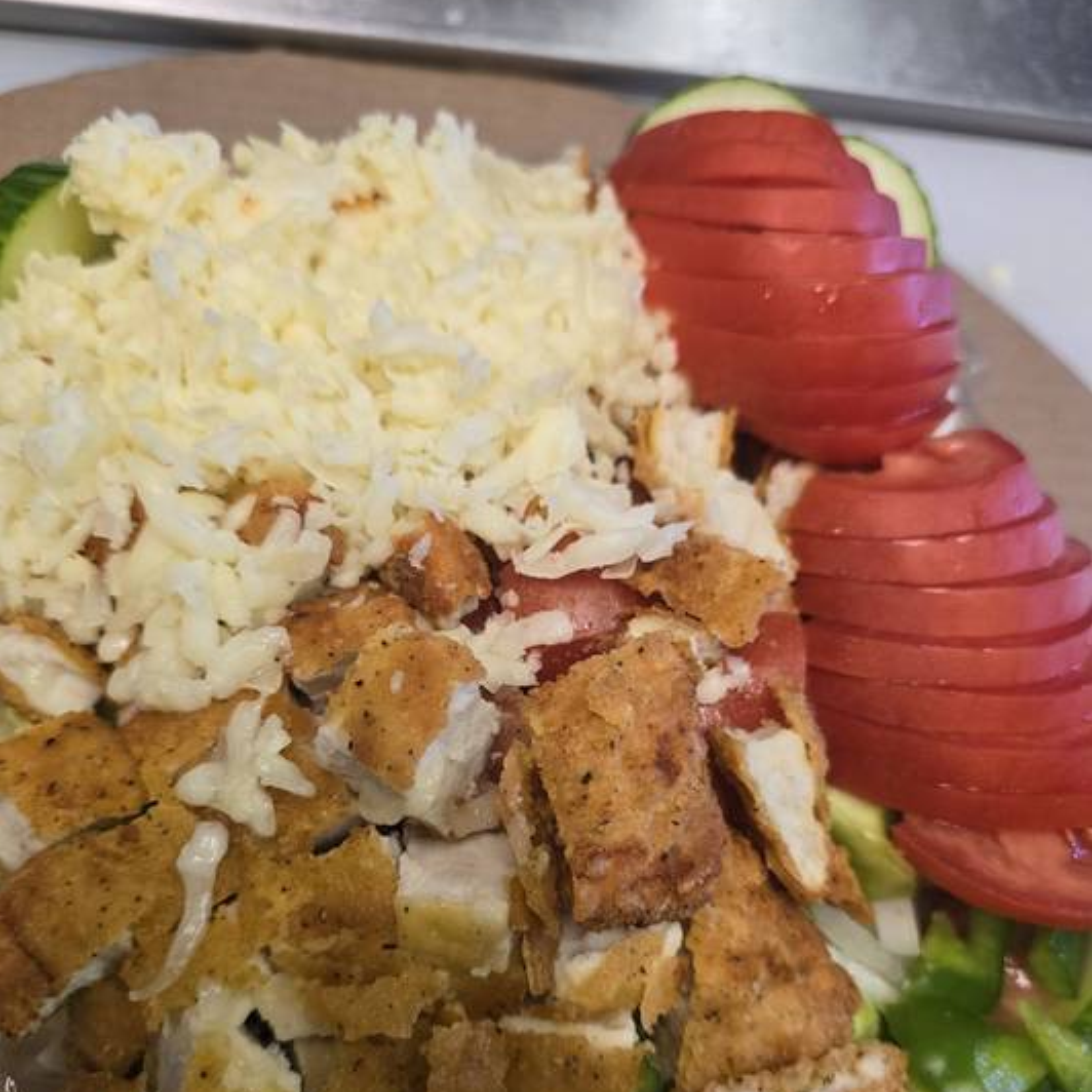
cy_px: 658
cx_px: 530
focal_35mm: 28
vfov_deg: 56.8
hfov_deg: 57.3
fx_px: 999
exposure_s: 1/120
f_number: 1.7
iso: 200
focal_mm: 6.3
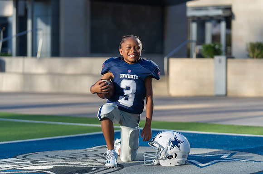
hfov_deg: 19.8
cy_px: 86
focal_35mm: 103
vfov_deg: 13.2
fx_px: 754
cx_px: 130
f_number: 2.8
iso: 100
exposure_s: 1/800
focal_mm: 99
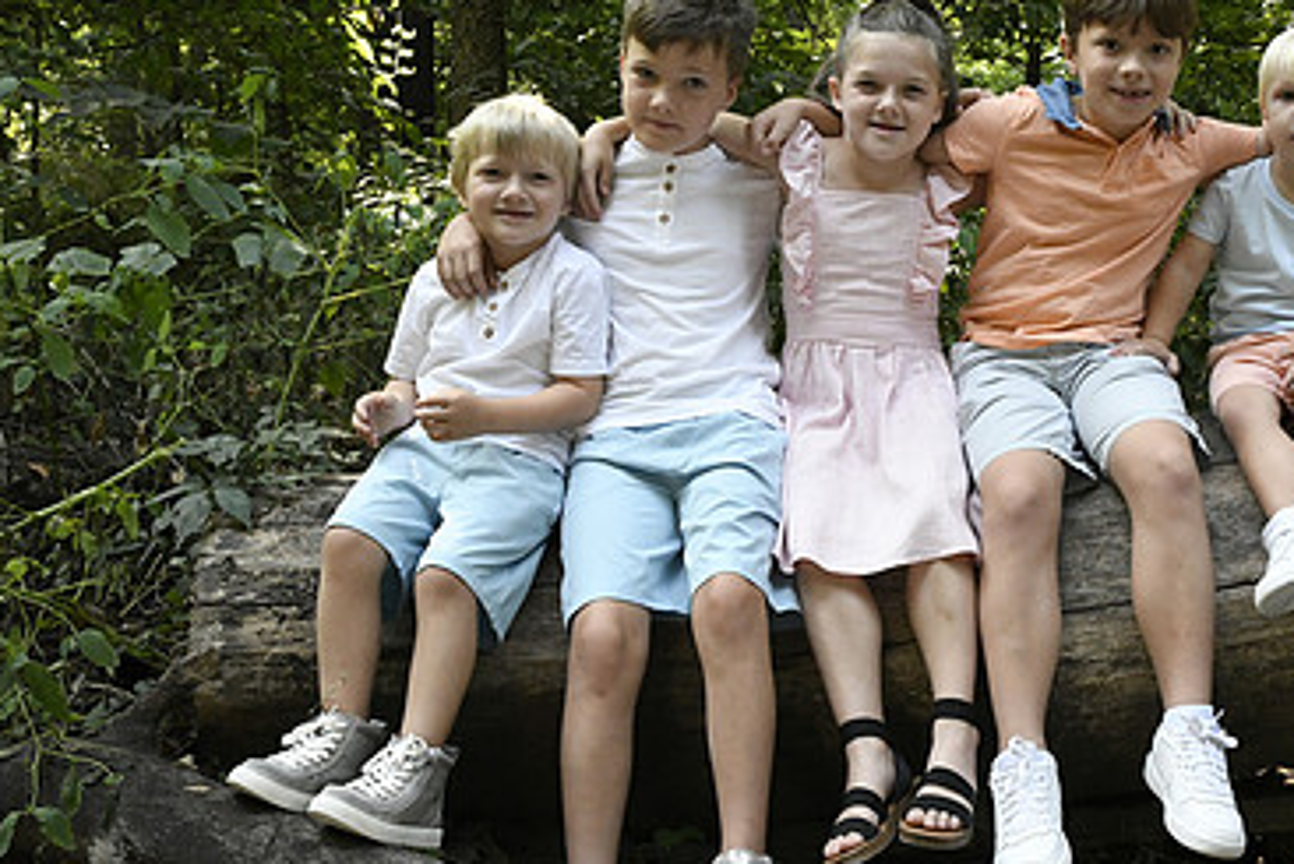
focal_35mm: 49
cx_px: 959
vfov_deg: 27.5
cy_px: 428
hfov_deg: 39.3
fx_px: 1762
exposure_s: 1/320
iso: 6400
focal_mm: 31
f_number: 9
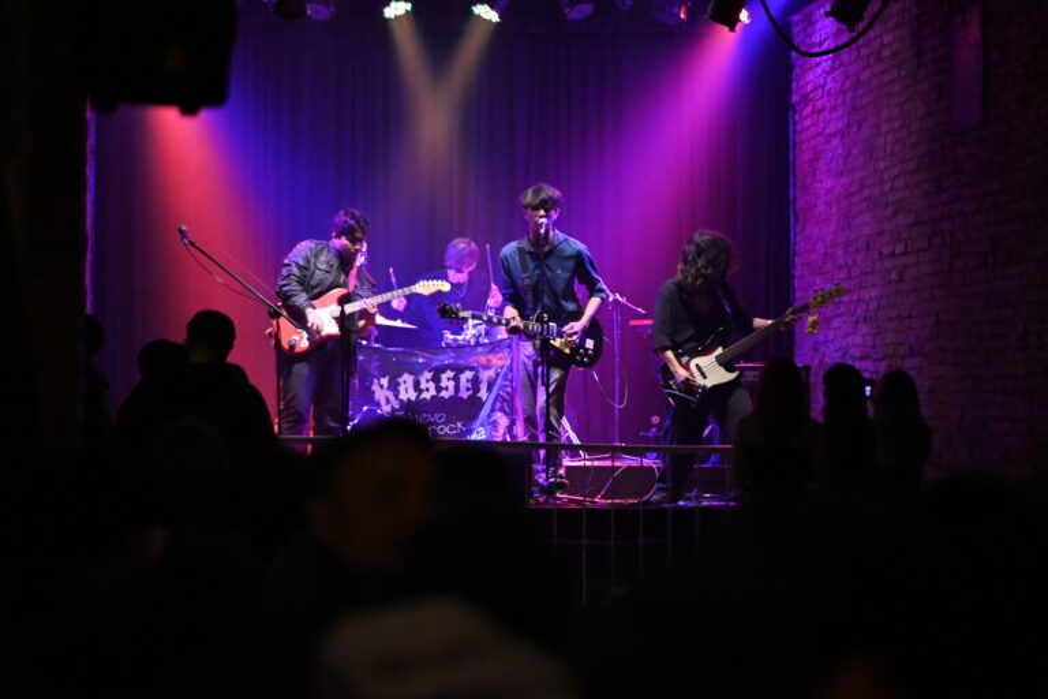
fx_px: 3711
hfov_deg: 16.1
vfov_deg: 10.8
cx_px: 524
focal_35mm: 128
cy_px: 350
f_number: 1.9
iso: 5000
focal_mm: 85
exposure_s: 1/320
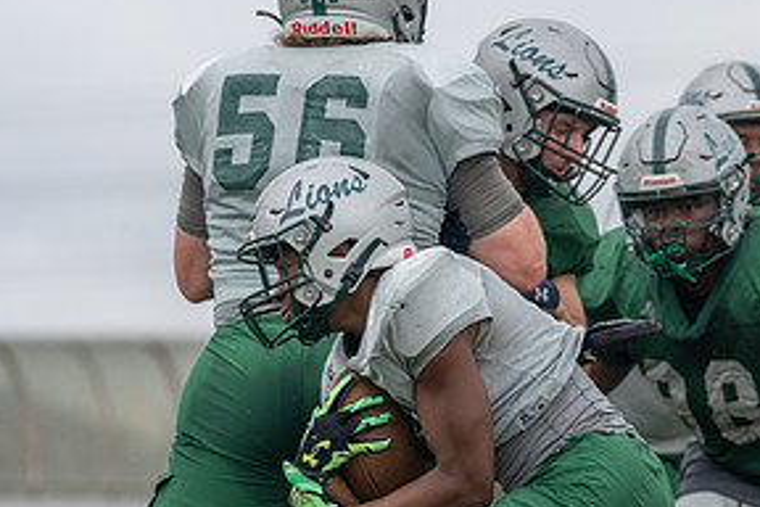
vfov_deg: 3.8
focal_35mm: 366
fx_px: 7726
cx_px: 615
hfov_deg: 5.6
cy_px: 432
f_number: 3.5
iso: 200
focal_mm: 182
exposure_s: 1/1250
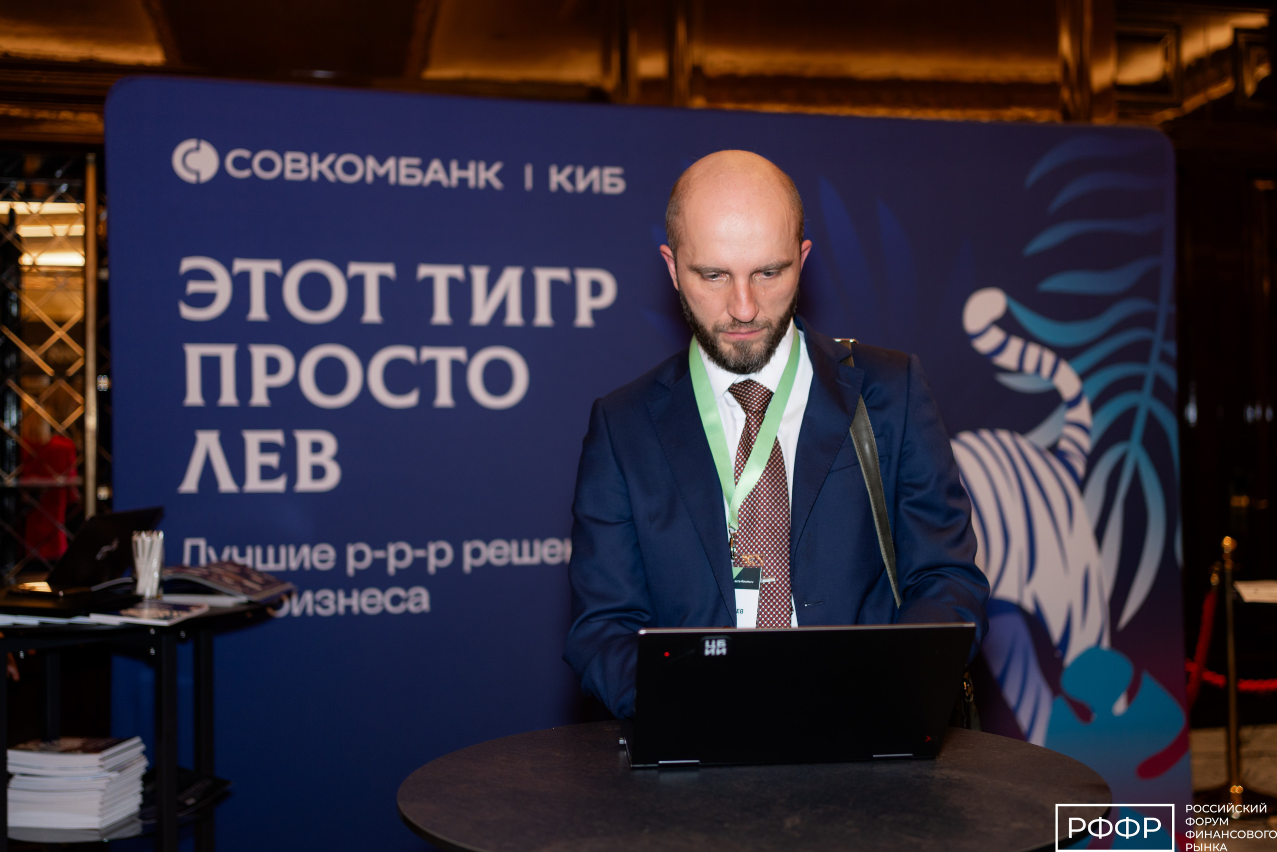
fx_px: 1414
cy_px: 394
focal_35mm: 40
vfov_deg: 33.5
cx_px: 694
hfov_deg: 48.5
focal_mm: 35
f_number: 2
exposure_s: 1/125
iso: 320
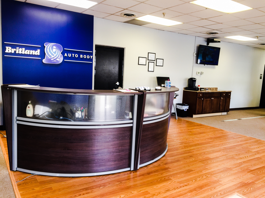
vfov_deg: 48.2
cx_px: 132
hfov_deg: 61.7
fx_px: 222
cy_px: 99
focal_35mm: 29
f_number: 2.2
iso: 32
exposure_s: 1/30
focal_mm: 4.15
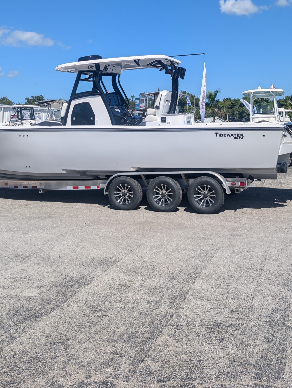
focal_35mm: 40
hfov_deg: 36.1
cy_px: 72
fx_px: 449
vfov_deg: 44.3
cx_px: 149
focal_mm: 6.9
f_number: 1.68
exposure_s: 1/1898
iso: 19
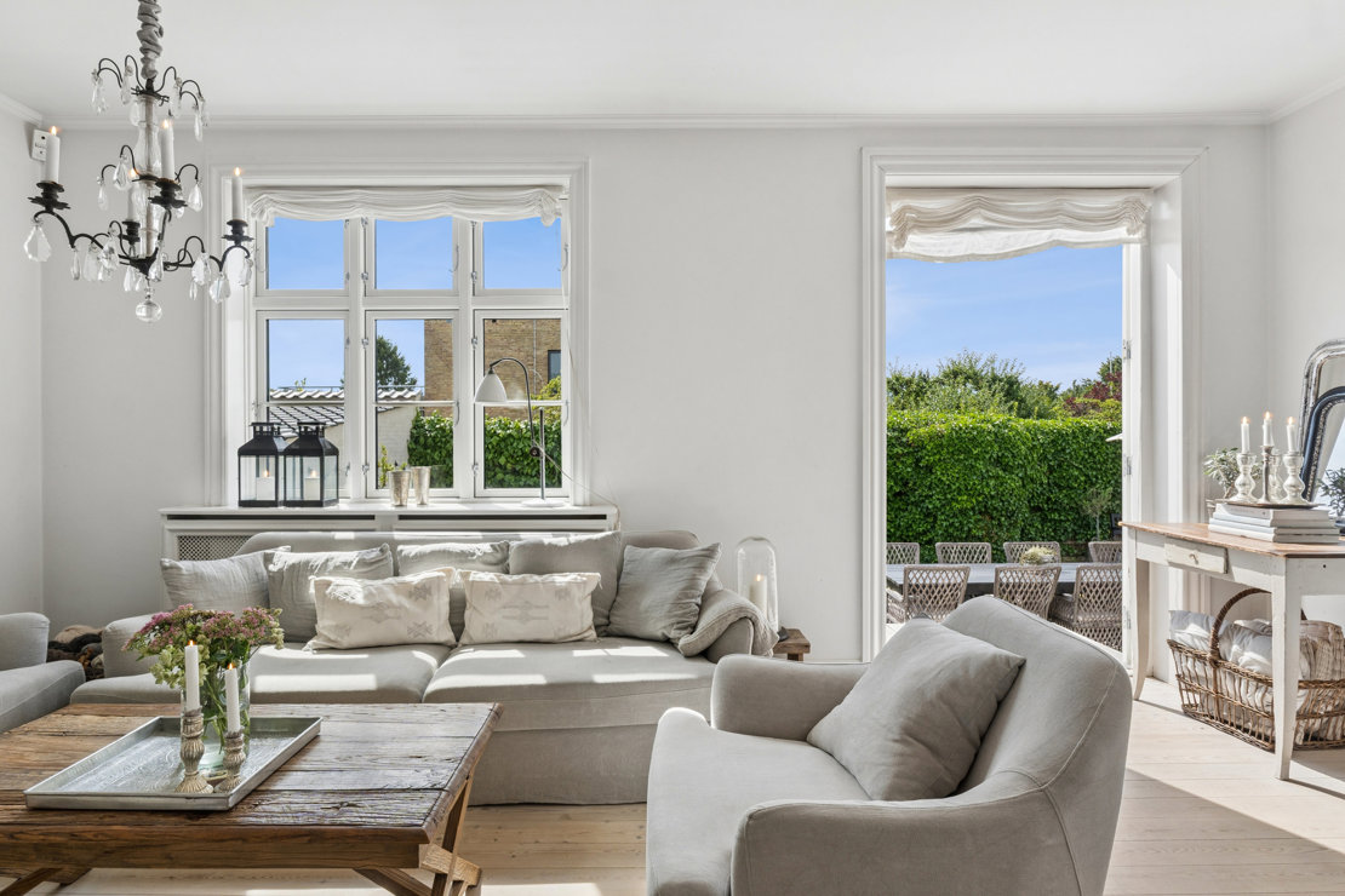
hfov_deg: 81.2
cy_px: 448
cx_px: 672
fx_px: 785
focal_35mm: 21
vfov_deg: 59.5
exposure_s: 1/60
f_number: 8
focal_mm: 14
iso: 200
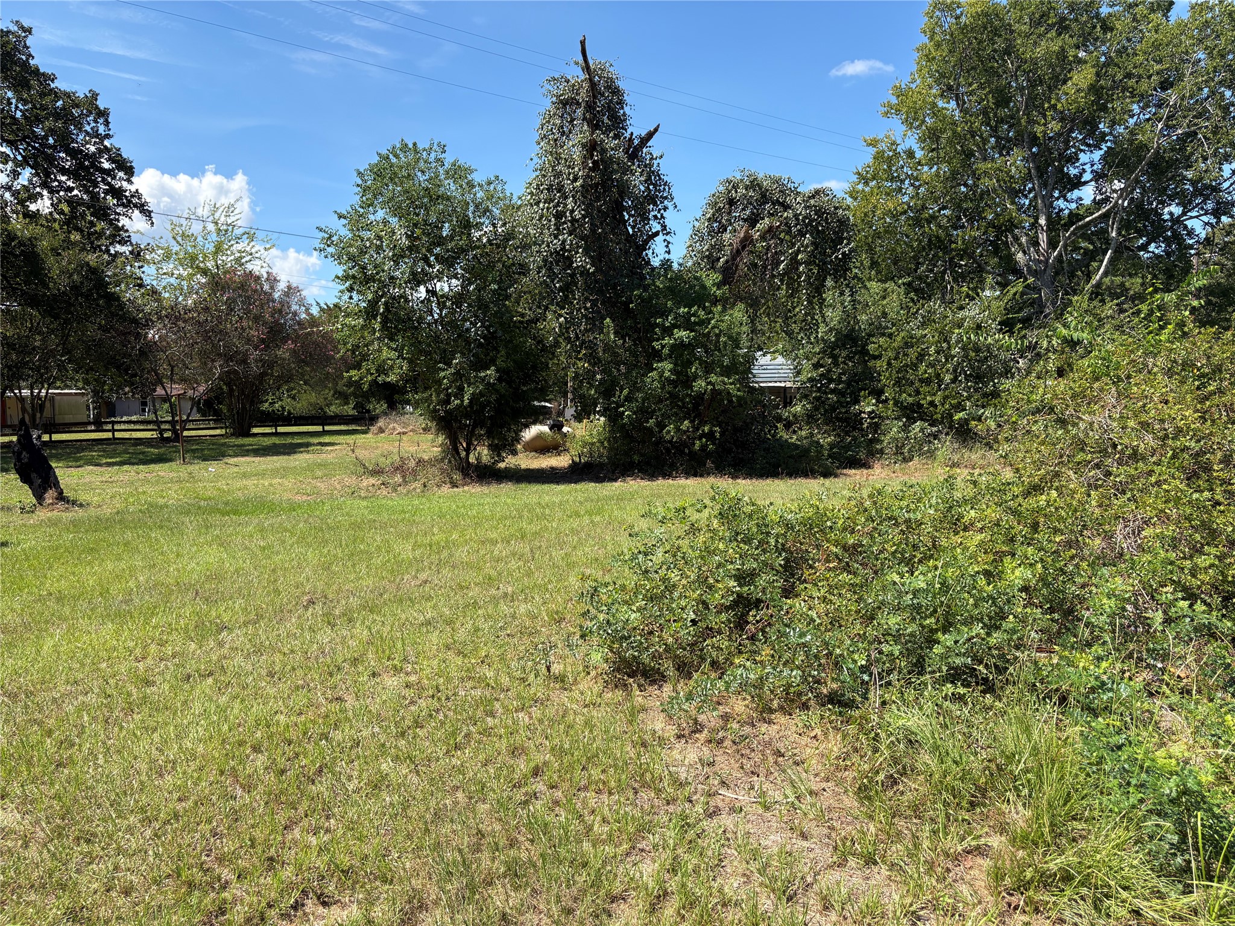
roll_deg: +0.1
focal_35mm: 26
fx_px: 928
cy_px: 463
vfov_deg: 53.1
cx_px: 618
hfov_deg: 67.3
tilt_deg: -4.0
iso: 50
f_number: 1.6
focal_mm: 5.96
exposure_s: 1/1848
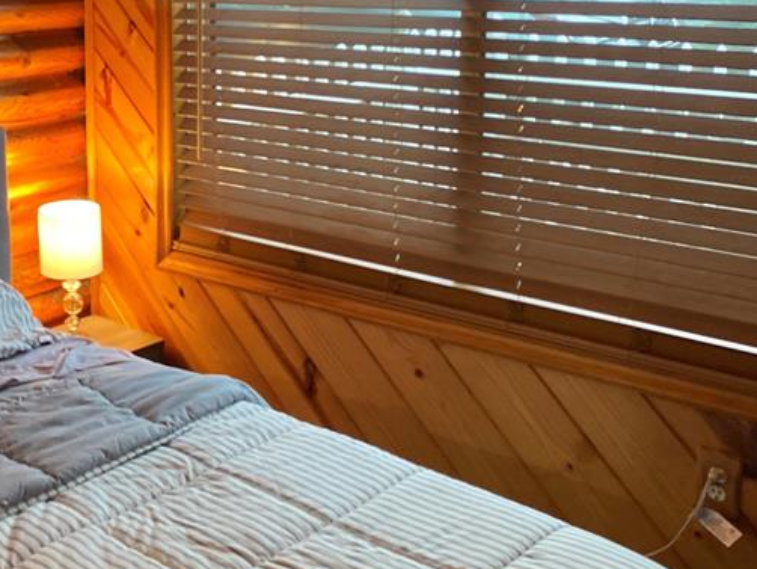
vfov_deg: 27.1
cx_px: 89
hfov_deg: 34.3
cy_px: 131
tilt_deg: -10.0
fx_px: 1160
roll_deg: +1.0
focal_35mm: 53
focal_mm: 4.25
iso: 500
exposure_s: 1/60
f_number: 1.8
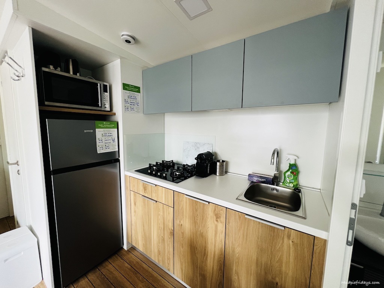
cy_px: 144
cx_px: 192
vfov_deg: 89.9
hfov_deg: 106.2
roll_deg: -0.2
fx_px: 144
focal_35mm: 13
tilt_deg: -7.6
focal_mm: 1.57
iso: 200
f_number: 1.8
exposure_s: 1/99
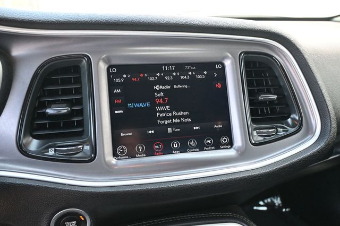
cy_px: 113
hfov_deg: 62.0
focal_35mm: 30
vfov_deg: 43.6
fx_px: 283
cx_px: 170
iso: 1100
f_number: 3.8
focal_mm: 20
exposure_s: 1/125
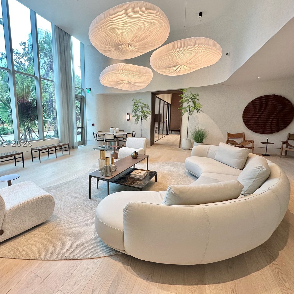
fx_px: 163
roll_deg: +0.4
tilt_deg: -8.3
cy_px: 143
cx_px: 110
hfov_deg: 82.3
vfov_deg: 83.9
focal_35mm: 17
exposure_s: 1/120
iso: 100
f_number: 2.2
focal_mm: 2.22
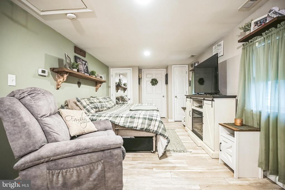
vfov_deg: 73.8
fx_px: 127
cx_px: 142
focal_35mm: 16
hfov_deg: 96.7
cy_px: 95
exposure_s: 1/60
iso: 2000
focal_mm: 16
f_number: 4
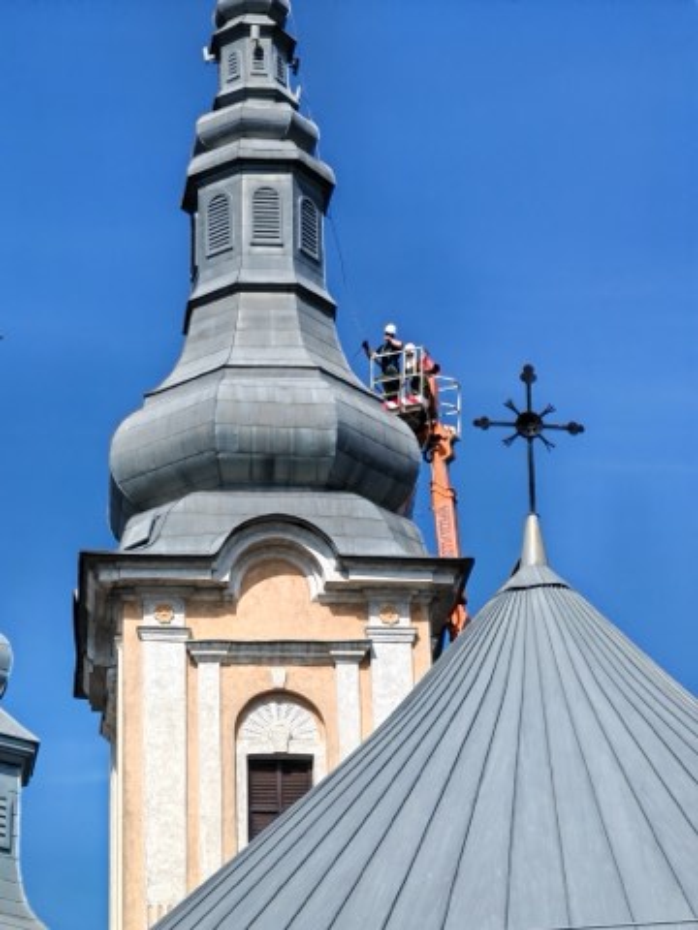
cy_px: 465
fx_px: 3172
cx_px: 349
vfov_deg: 16.7
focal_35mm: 118
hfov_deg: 12.6
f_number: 2.4
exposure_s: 1/800
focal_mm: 8.67
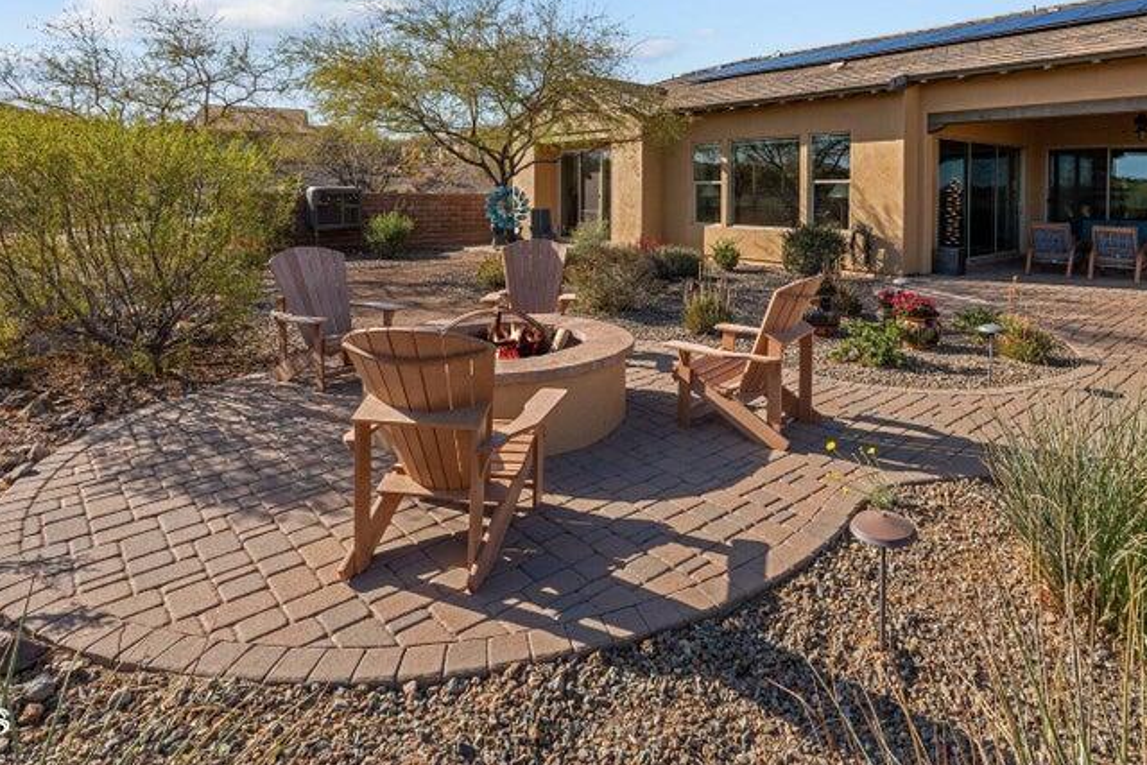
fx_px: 669
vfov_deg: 56.8
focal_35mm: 21
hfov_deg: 80.4
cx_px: 677
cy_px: 201
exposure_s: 1/1000
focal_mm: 14
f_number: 8
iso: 400
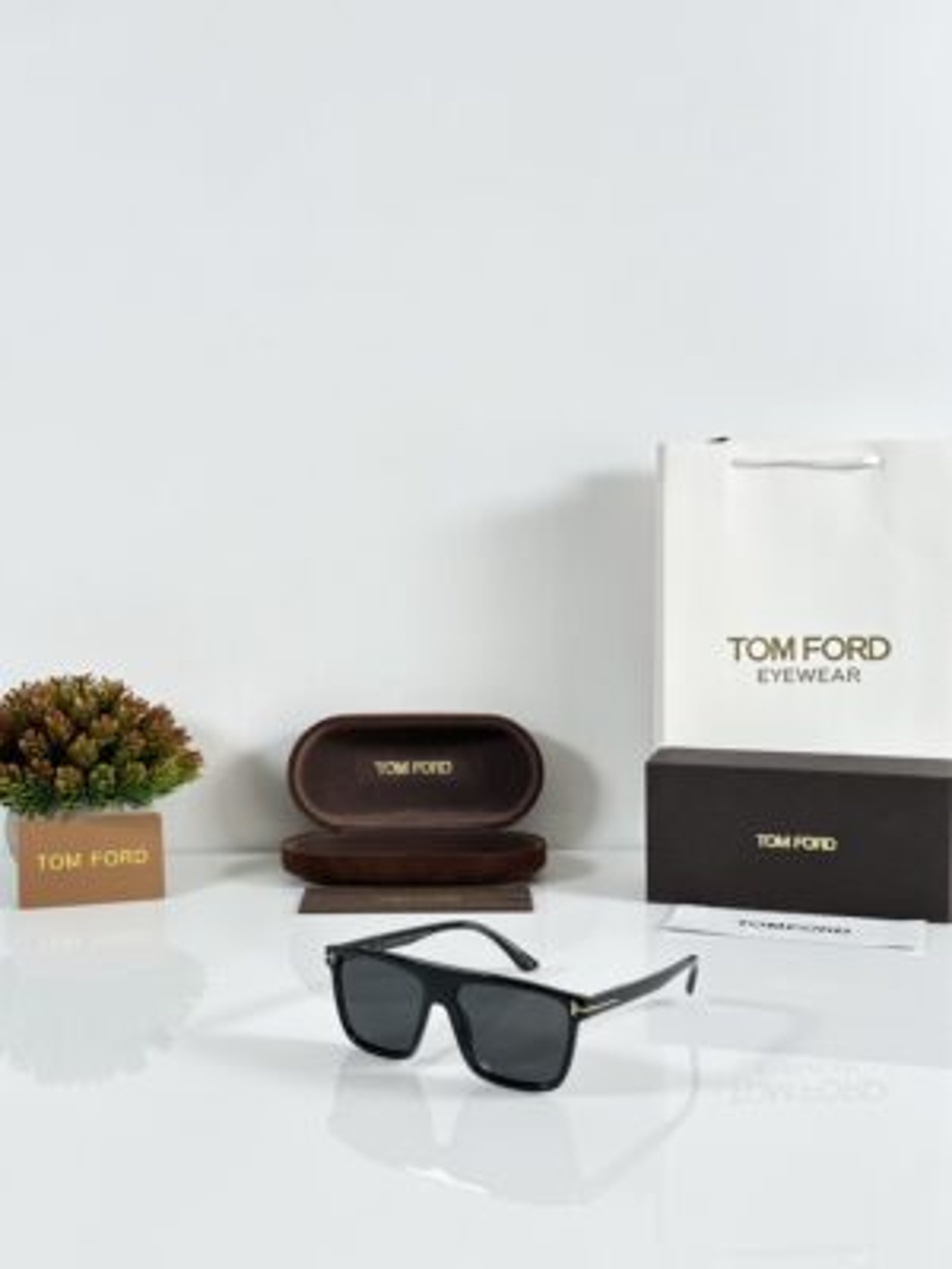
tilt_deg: -7.0
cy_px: 634
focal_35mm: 48
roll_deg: +0.4
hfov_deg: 30.3
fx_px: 1760
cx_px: 476
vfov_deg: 39.7
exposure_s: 1/121
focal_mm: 6.86
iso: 64
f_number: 1.78
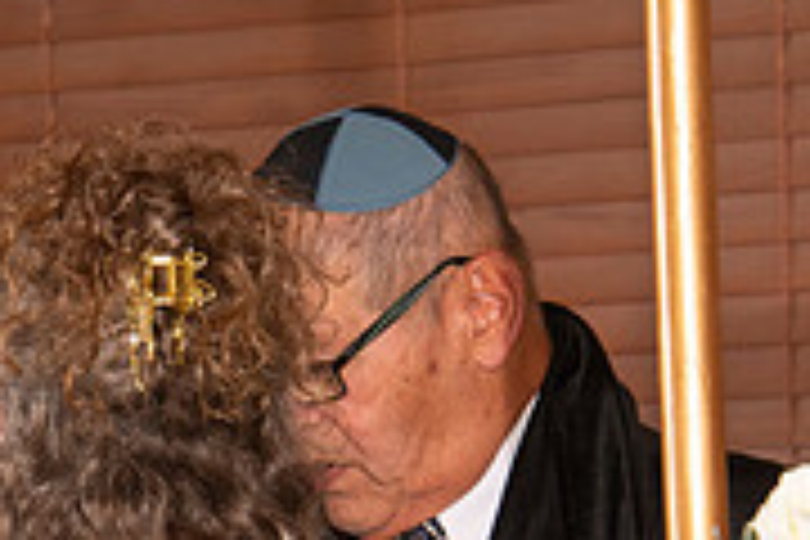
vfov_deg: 3.2
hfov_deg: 4.7
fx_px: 9787
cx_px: 36
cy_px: 767
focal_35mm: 435
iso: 1000
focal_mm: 135
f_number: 9
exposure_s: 1/160
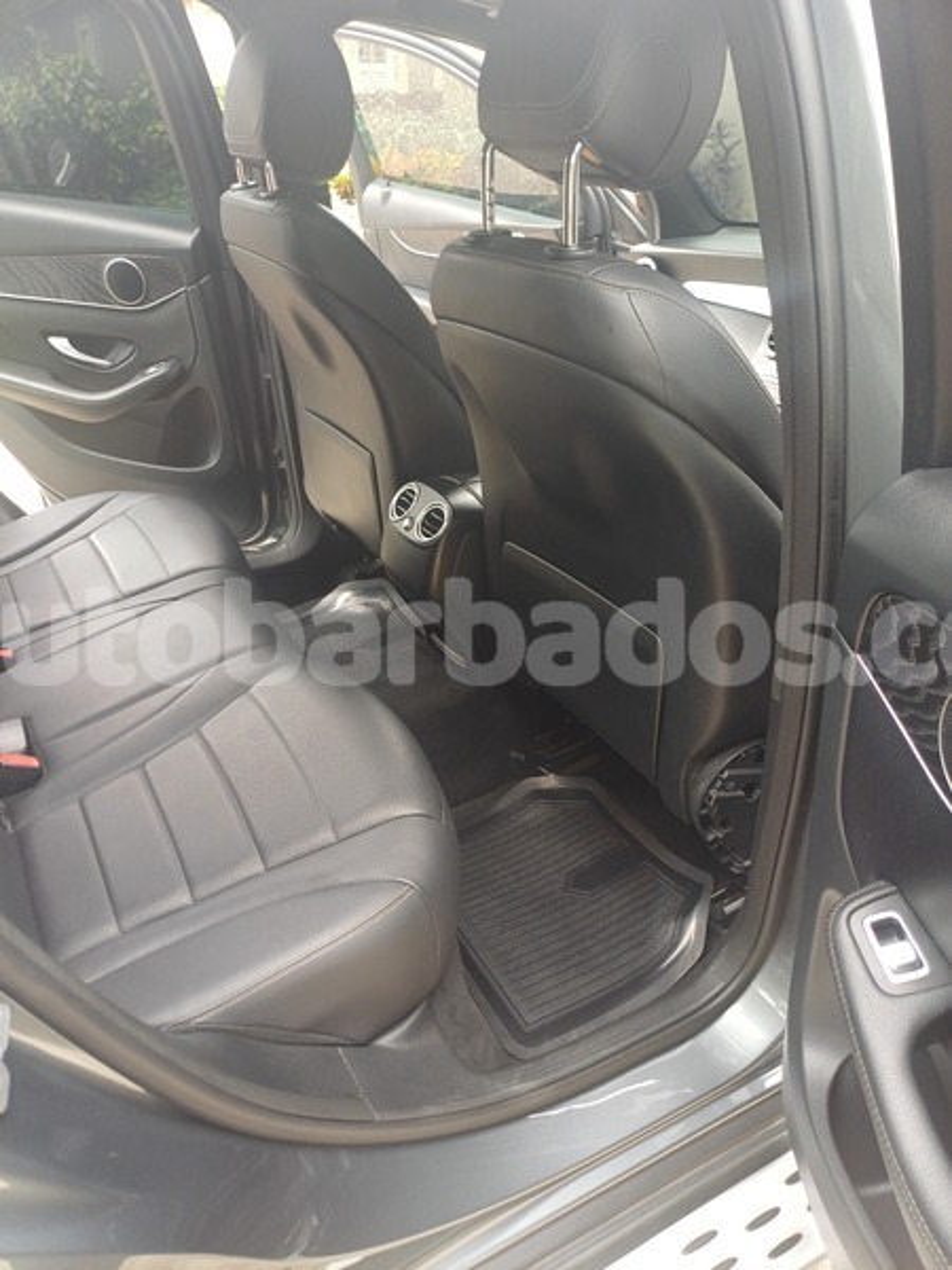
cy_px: 635
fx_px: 917
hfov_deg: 54.9
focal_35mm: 25
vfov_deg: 69.4
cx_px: 476
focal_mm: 4.65
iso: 100
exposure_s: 1/60
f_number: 1.8
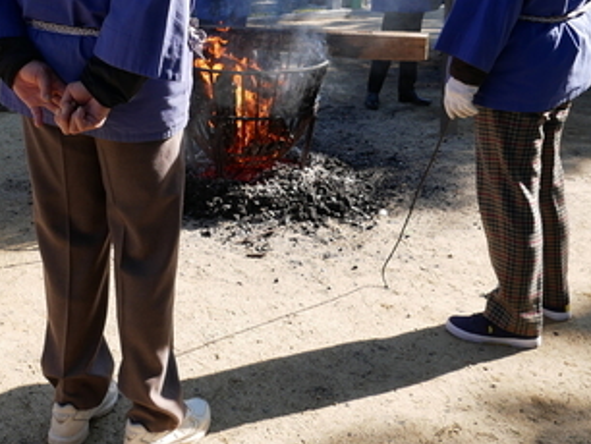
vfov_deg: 30.0
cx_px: 216
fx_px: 803
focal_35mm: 47
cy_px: 72
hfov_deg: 40.1
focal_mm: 12
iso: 200
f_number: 5
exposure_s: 1/250
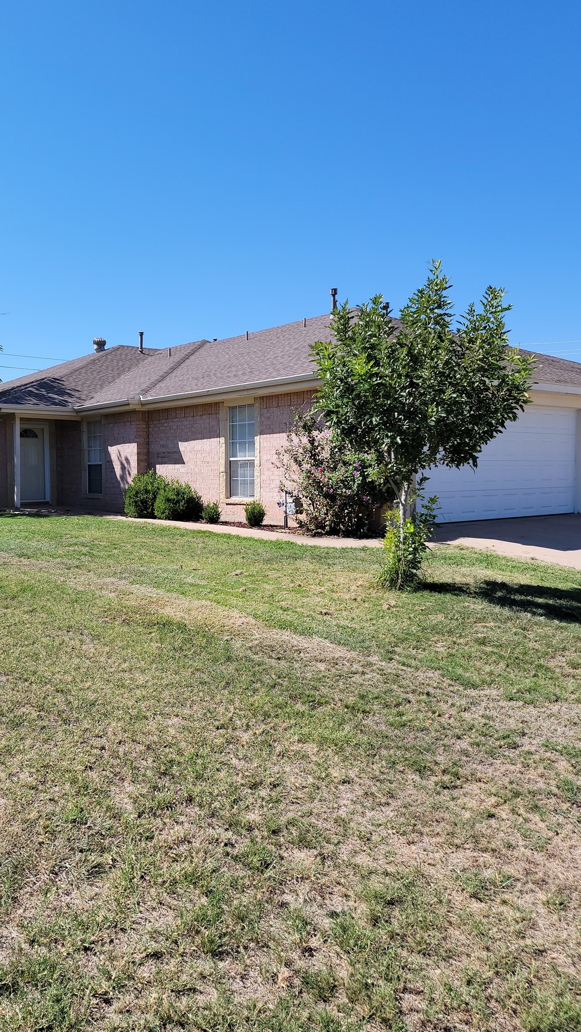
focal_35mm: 27
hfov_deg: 42.6
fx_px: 739
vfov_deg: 69.8
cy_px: 501
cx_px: 225
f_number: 1.8
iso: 16
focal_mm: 6.7
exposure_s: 1/892
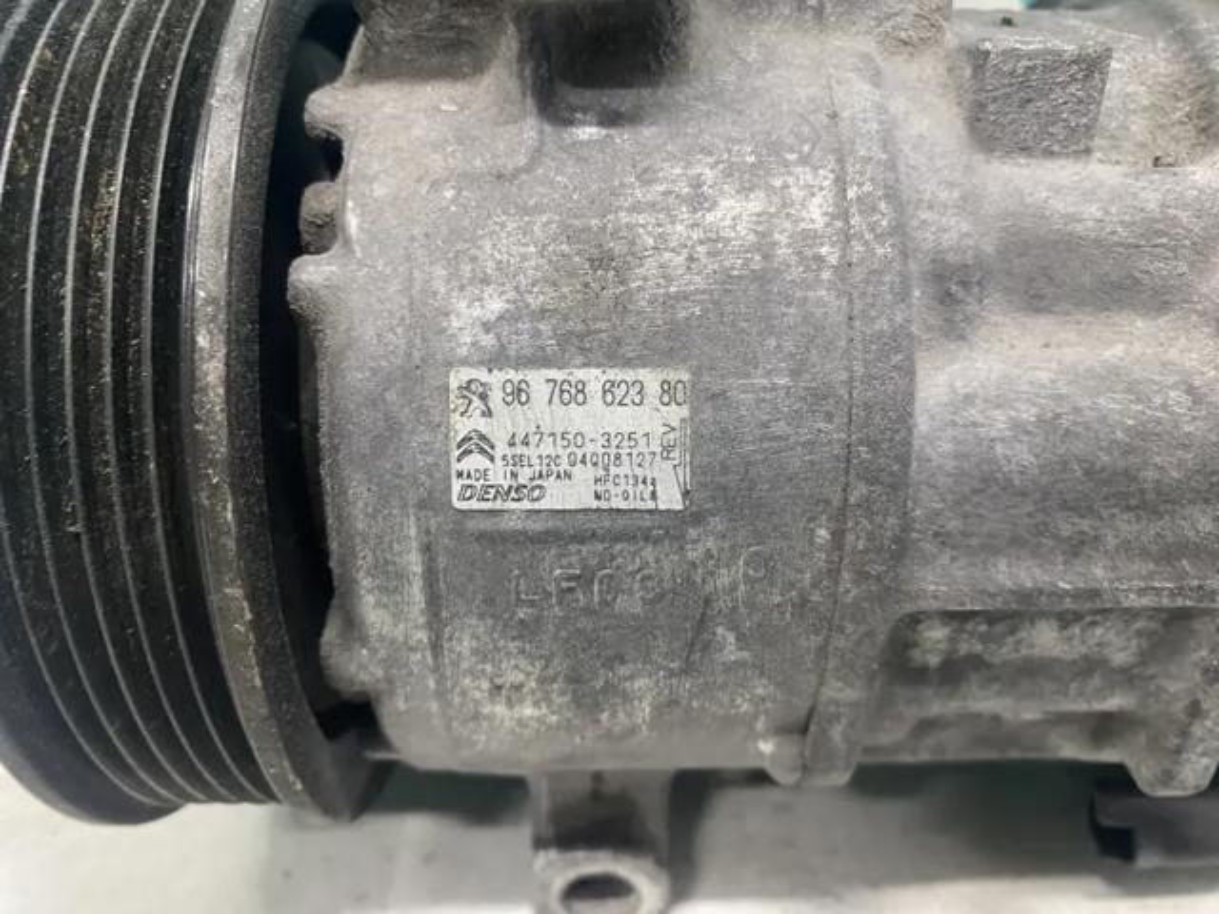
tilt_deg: -26.5
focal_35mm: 25
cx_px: 610
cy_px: 457
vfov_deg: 54.9
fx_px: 880
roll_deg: +0.8
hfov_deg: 69.4
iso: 250
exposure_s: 1/50
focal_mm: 4.25
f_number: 1.8
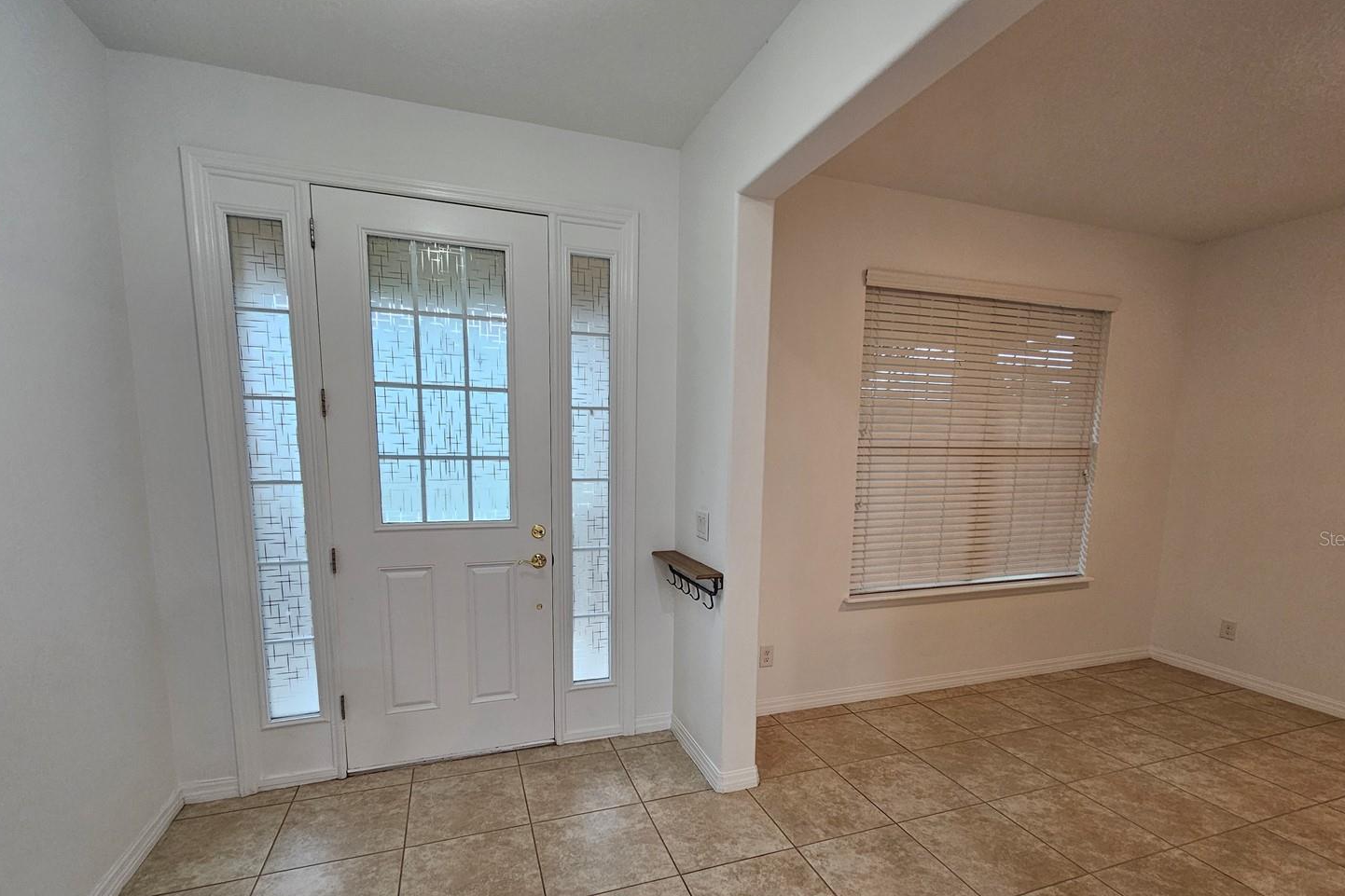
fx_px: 560
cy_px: 538
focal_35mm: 15
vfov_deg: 76.4
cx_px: 661
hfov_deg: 100.4
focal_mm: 2.2
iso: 160
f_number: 2.2
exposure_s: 1/60
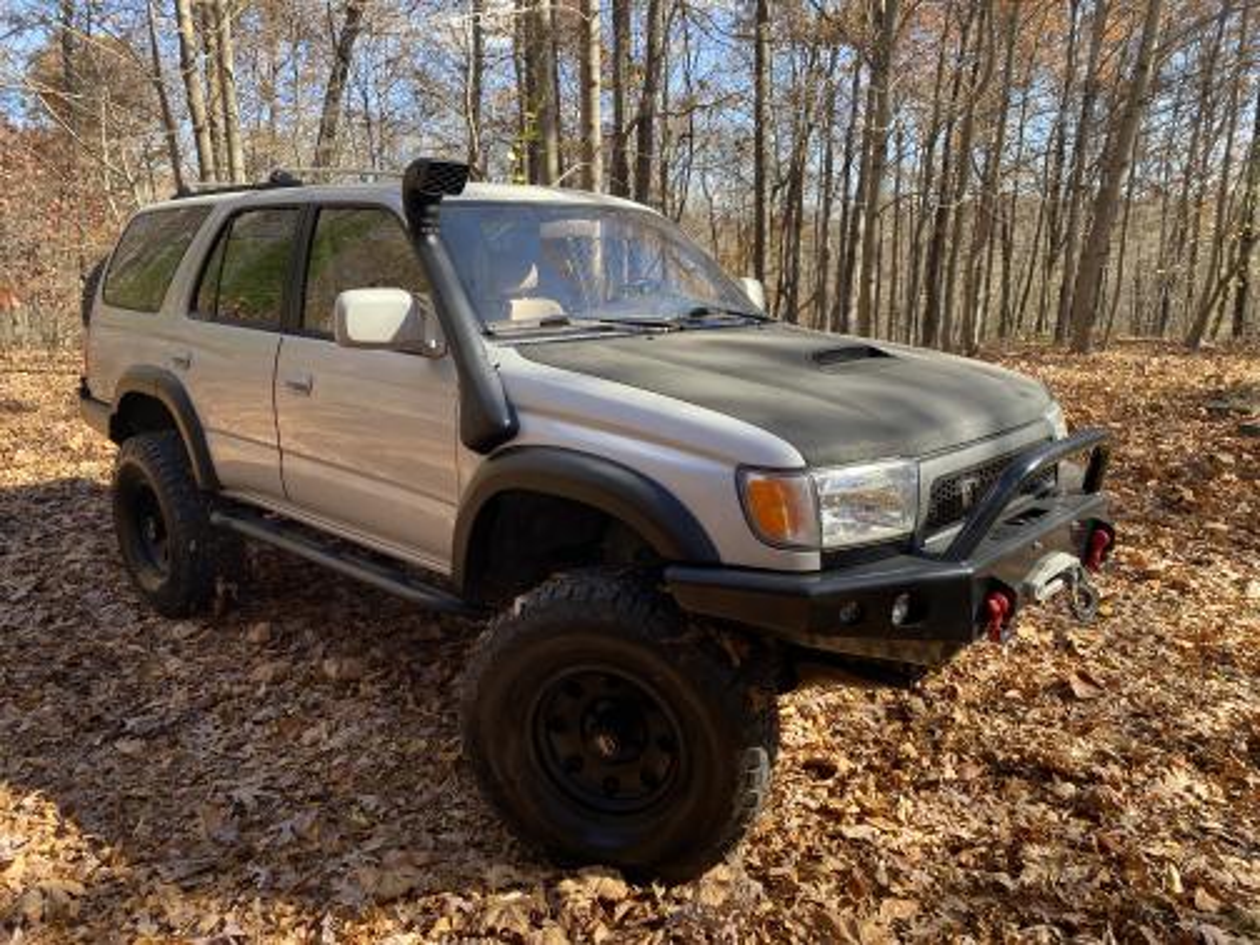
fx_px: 946
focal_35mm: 26
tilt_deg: -13.8
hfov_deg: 67.3
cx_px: 630
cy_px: 472
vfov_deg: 53.1
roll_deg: +1.0
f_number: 1.8
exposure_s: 1/469
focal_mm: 4.25
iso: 32
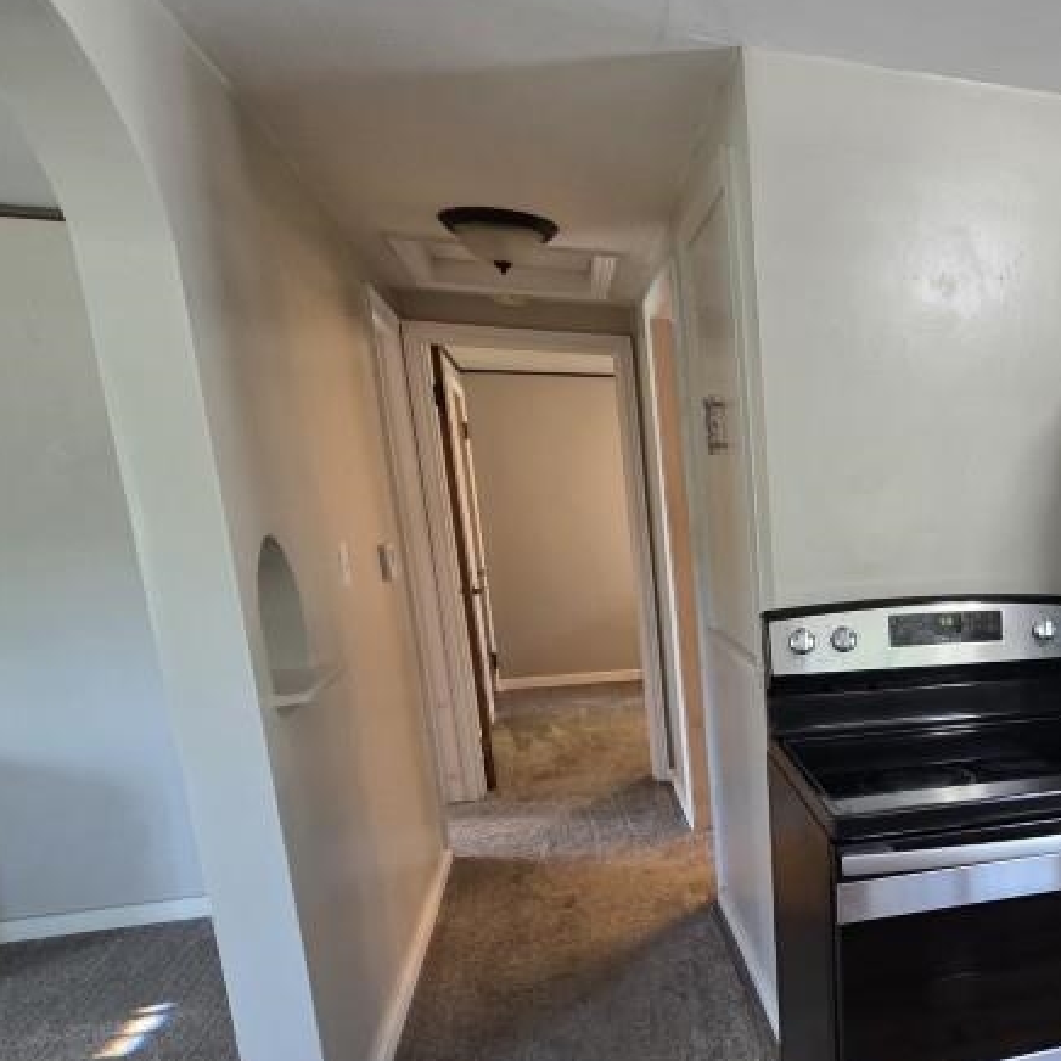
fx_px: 936
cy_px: 708
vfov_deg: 57.8
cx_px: 1000
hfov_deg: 50.6
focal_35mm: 27
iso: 400
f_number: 1.9
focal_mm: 2.2
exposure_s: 1/60
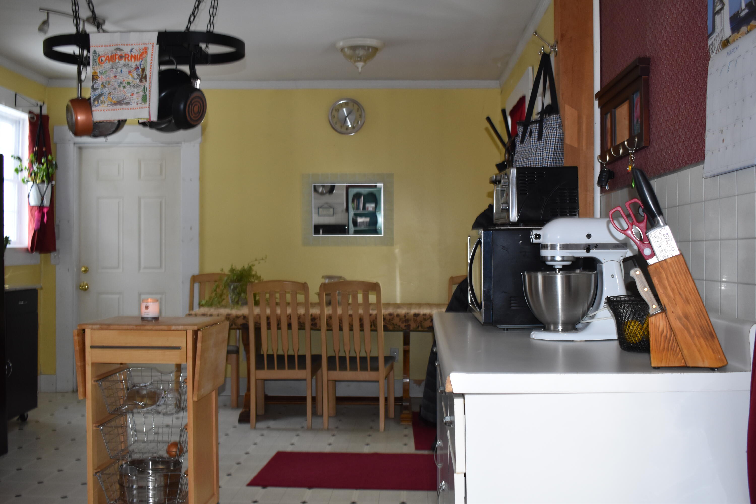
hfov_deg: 53.1
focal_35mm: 36
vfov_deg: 36.9
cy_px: 252
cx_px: 378
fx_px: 756
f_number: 5
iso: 800
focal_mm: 24
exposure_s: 1/100
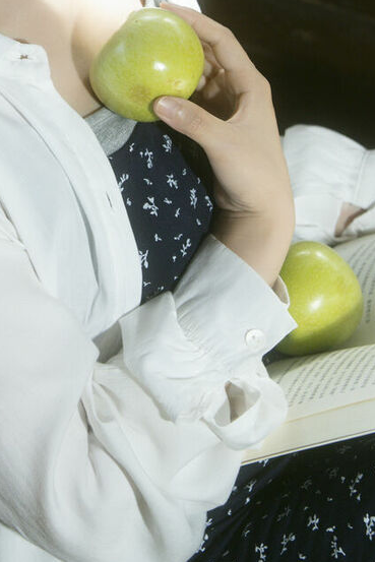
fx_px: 1733
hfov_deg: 12.2
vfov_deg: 17.6
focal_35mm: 111
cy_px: -90
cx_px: -15
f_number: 4
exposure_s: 1/125
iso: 500
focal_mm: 39
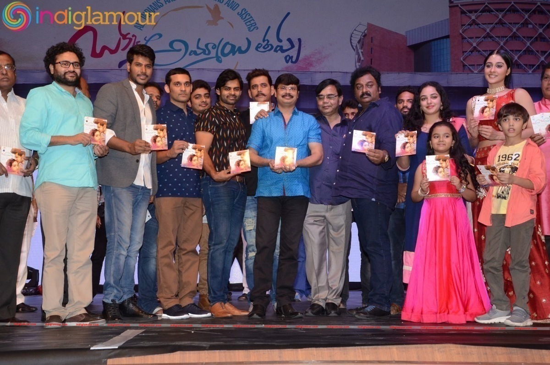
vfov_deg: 25.6
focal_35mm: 52
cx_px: 275
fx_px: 800
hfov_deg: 37.9
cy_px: 182
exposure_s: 1/125
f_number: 7.1
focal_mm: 35
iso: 1250
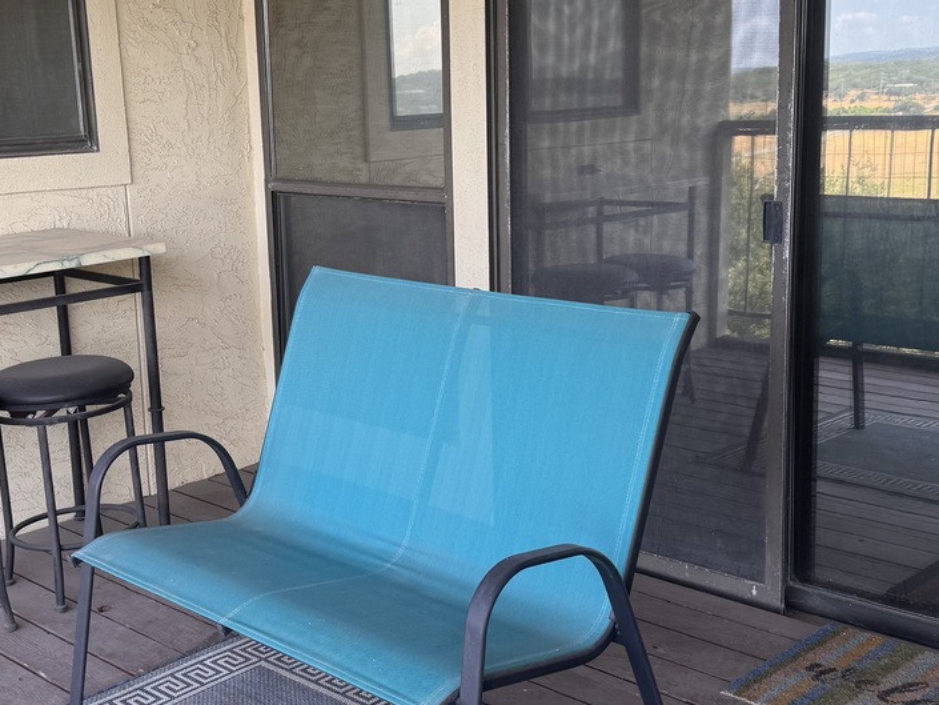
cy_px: 337
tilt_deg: -11.7
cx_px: 386
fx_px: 1329
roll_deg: +2.5
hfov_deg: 38.8
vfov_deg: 29.7
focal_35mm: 49
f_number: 1.78
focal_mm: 6.76
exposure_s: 1/430
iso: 80
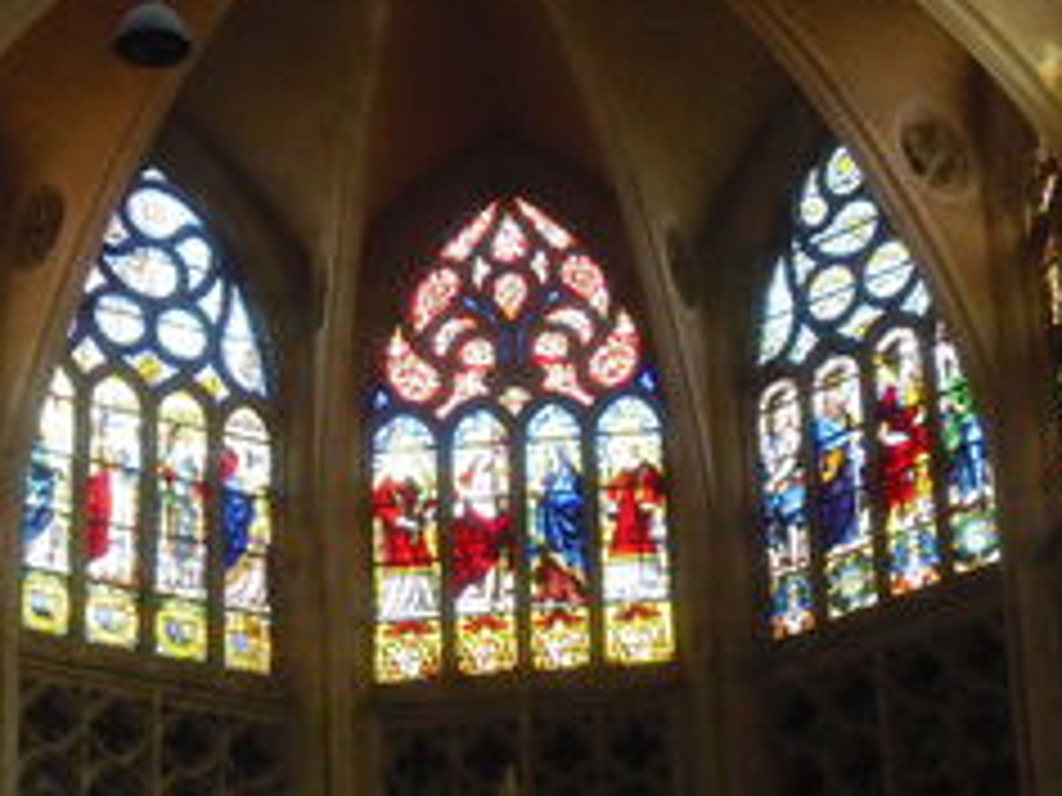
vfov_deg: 11.2
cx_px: 428
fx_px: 4050
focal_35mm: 132
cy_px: 355
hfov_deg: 14.9
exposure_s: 1/30
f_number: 4.7
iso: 400
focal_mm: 13.02
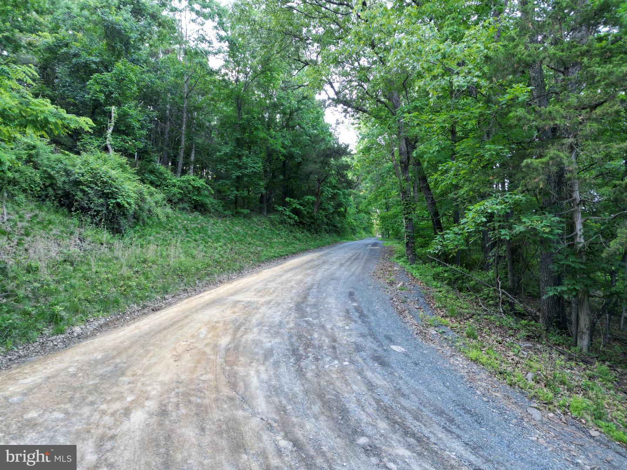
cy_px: 235
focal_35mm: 24
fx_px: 435
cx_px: 314
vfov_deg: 56.8
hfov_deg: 71.6
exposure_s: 1/30
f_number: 1.7
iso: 100
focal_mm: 6.72
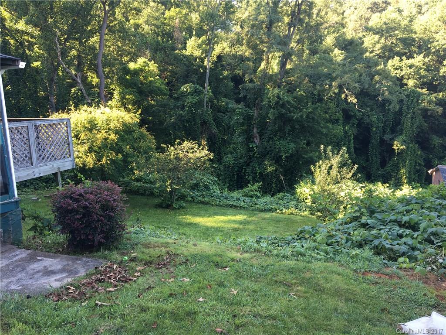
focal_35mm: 29
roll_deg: +1.4
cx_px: 223
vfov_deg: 48.2
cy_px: 168
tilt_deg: -9.8
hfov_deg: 61.7
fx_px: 374
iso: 25
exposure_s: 1/60
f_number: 2.2
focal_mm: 4.15
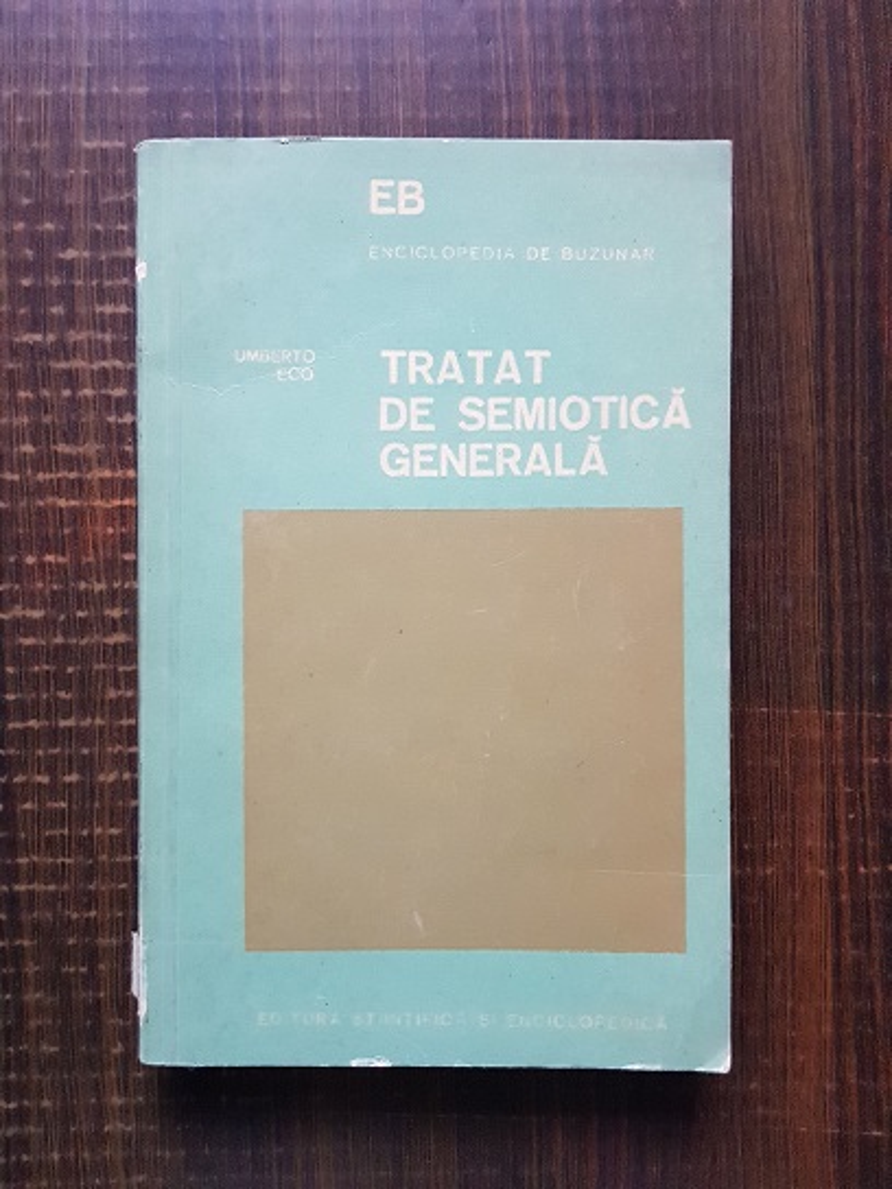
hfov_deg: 53.1
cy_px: 594
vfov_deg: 67.3
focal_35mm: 26
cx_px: 446
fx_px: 893
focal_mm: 4.3
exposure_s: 1/60
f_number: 1.7
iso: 1000
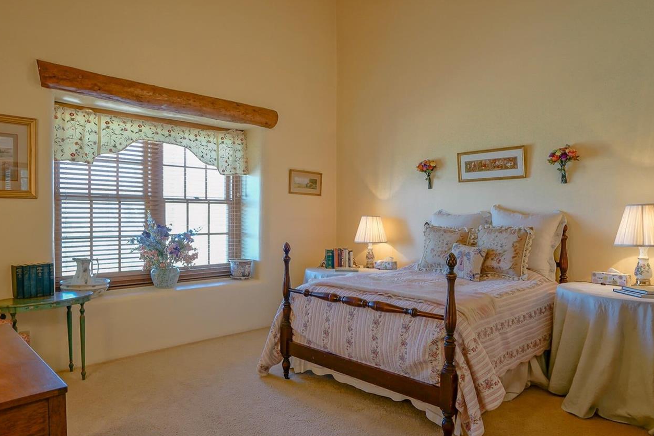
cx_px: 294
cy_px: 218
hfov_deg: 75.9
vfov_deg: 55.1
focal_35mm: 23
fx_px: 418
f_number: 8
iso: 400
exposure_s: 1/10
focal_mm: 18
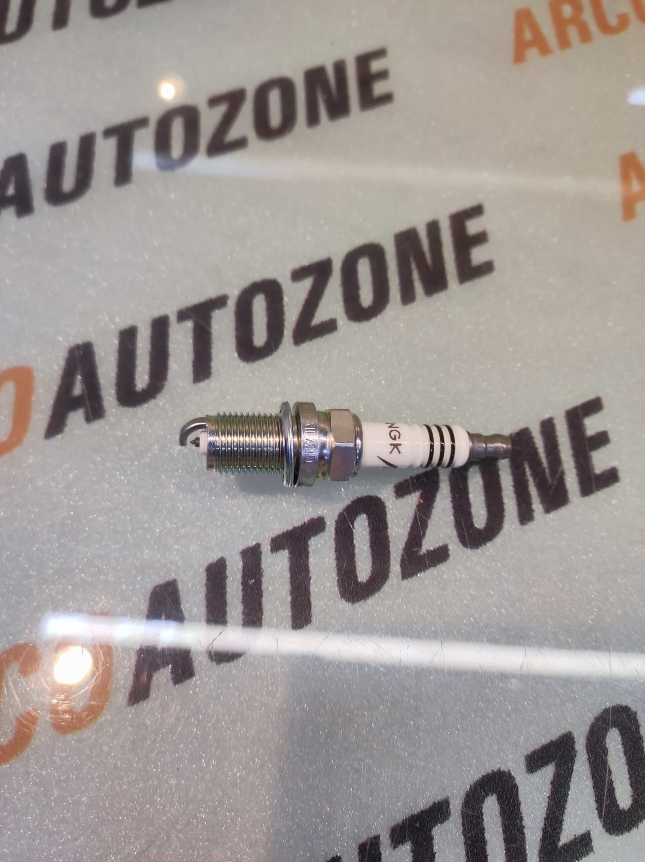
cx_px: 322
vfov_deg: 91.1
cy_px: 431
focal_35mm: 17
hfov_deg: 74.7
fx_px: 423
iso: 79
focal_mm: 4.74
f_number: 1.79
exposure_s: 1/33
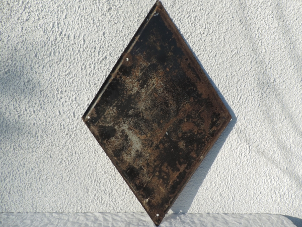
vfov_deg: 56.8
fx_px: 209
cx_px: 151
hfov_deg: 71.6
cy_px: 114
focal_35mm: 24
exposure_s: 1/1000
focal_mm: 4.3
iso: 80
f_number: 3
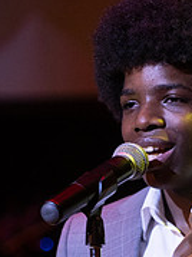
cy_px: 214
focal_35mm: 563
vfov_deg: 3.5
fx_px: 4169
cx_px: 175
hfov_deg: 2.6
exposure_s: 1/200
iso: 1600
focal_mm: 155
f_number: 2.8
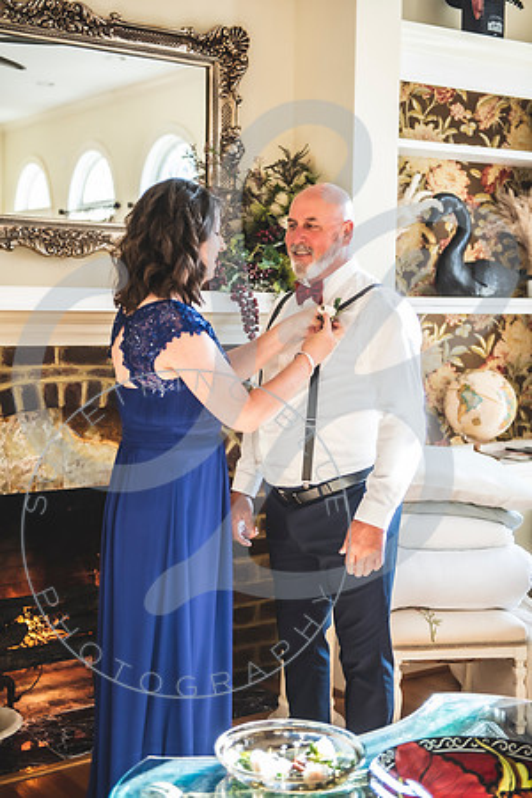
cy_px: 399
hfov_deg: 26.0
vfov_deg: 38.2
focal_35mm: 52
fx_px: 1153
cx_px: 266
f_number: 2.8
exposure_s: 1/125
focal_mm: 52
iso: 640
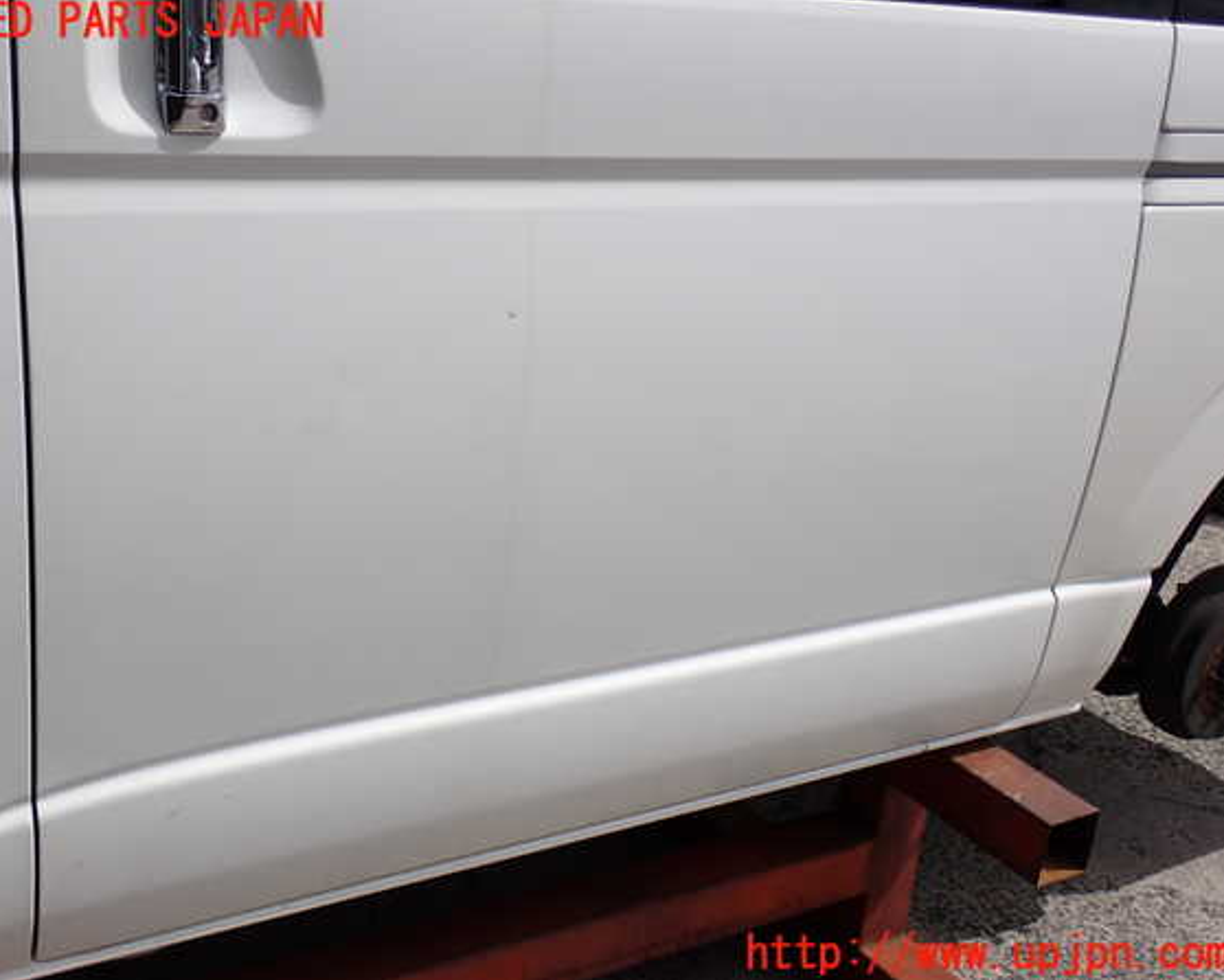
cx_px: 583
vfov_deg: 34.9
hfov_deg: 42.9
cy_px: 489
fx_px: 1559
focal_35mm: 43
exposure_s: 1/200
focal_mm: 7.31
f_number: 11
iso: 100
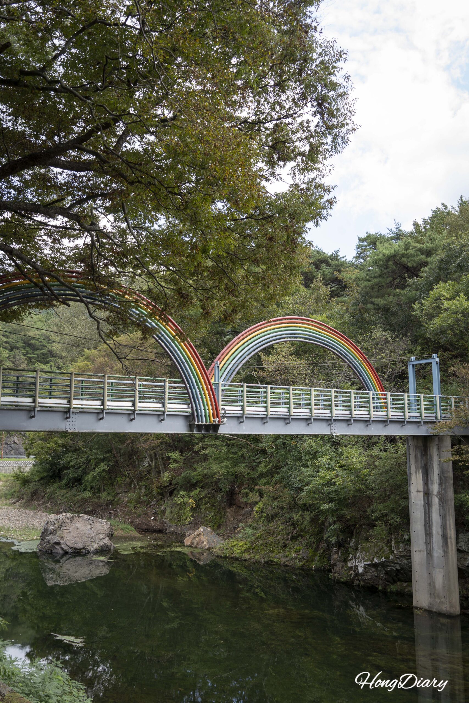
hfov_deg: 38.9
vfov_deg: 55.8
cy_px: 352
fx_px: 664
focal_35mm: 34
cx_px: 234
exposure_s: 1/80
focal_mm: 34
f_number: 5.6
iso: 100
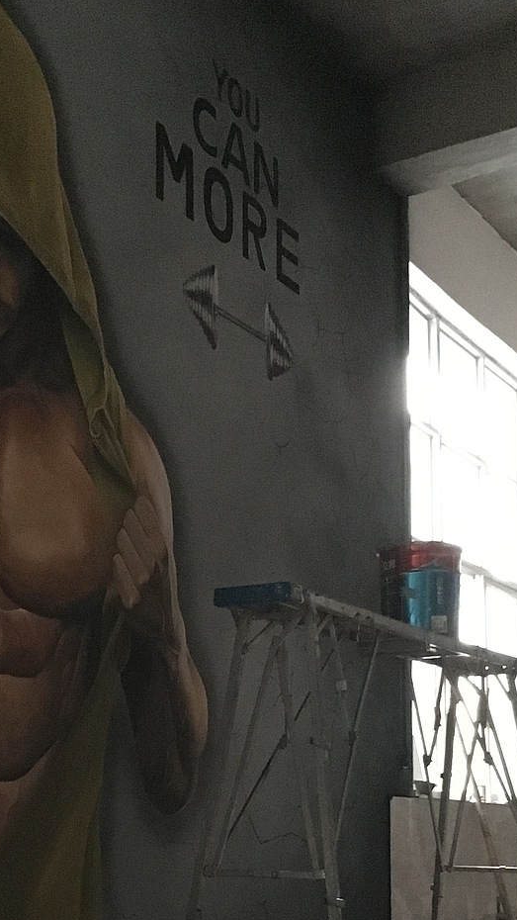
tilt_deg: +5.3
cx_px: 72
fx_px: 1414
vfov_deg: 35.2
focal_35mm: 58
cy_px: 698
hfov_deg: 20.4
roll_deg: -1.4
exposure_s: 1/17
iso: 1250
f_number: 2.2
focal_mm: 4.15
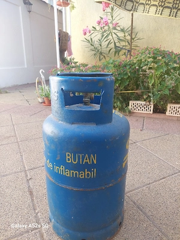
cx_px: 90
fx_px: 173
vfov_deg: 69.4
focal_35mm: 25
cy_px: 120
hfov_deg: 54.9
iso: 40
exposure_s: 1/101
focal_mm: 5.23
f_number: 1.8
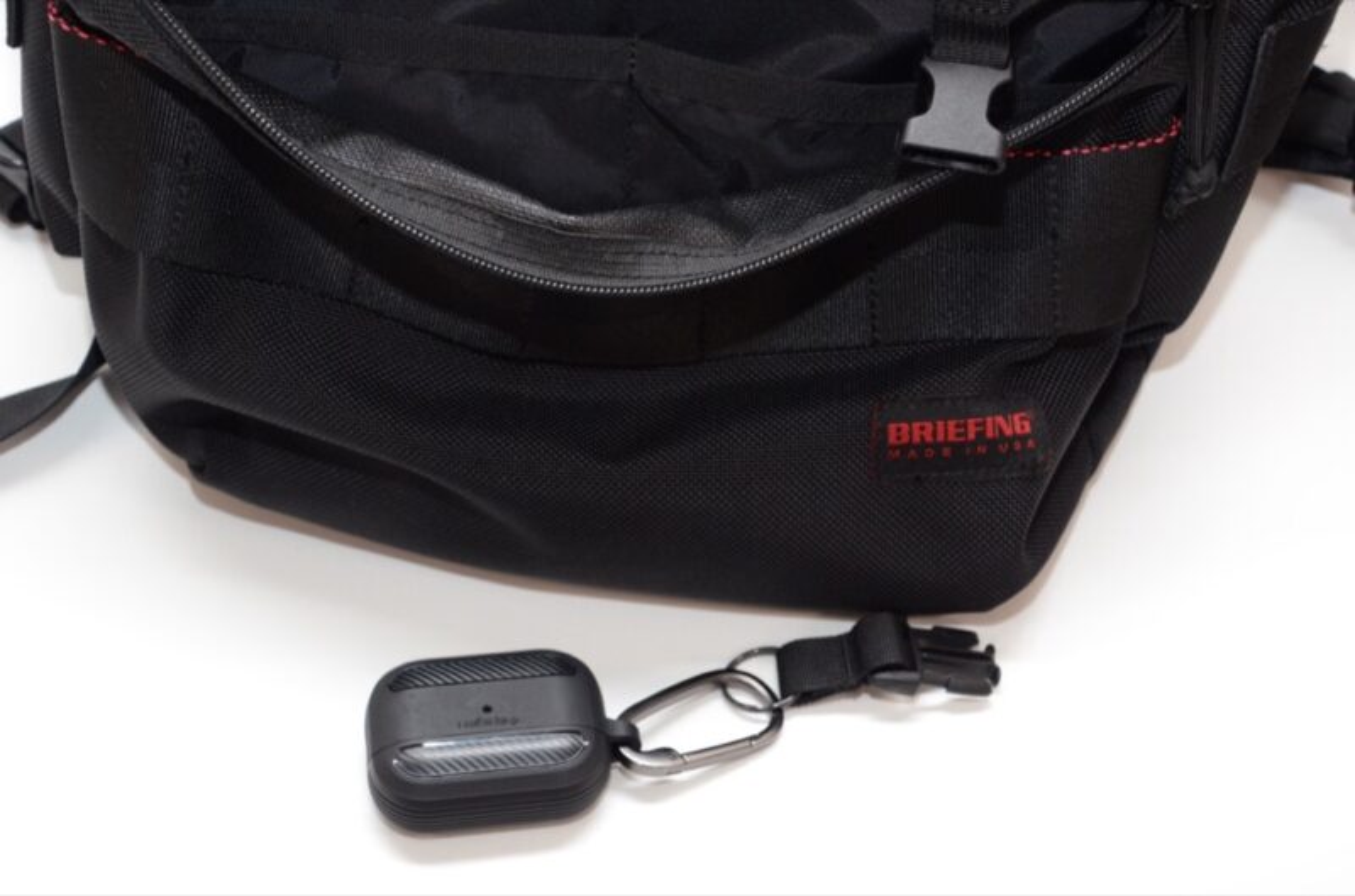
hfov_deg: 27.1
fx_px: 2816
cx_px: 678
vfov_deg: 18.1
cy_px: 448
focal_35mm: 75
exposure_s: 1/160
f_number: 6.3
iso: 1600
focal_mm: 50
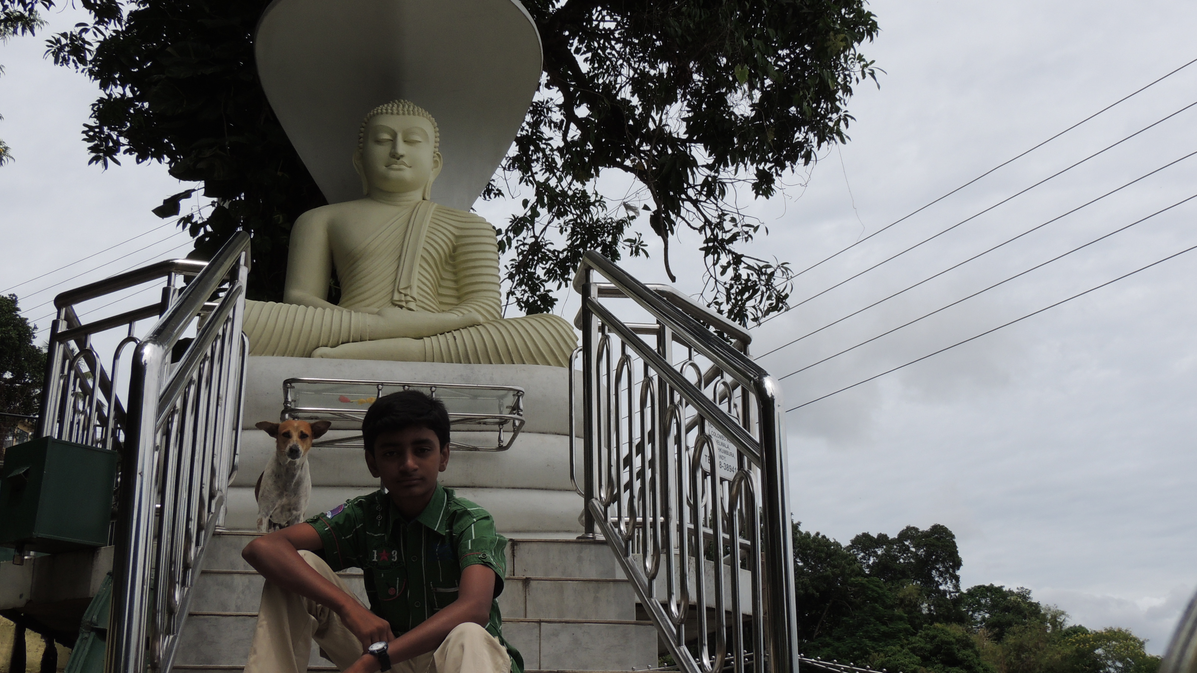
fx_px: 1396
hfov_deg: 46.4
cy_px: 334
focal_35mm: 44
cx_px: 604
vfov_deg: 27.1
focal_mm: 7.1
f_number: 4.2
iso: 100
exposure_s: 1/1250
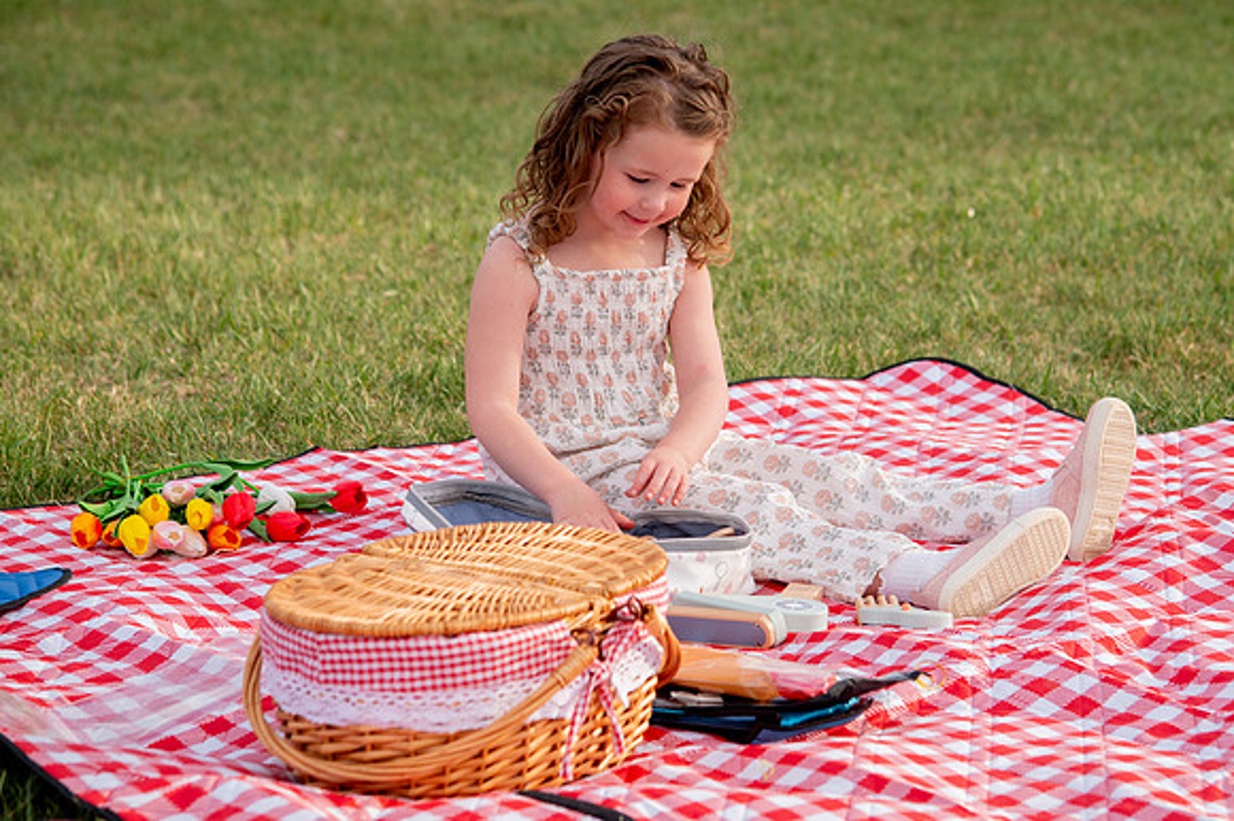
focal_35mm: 110
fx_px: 3777
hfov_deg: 18.5
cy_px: 358
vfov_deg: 12.4
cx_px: 733
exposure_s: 1/500
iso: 200
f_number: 5
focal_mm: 85
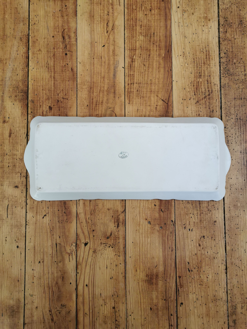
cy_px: 164
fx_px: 257
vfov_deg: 65.3
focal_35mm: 27
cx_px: 124
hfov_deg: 51.4
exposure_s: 1/50
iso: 100
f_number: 1.8
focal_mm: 5.58
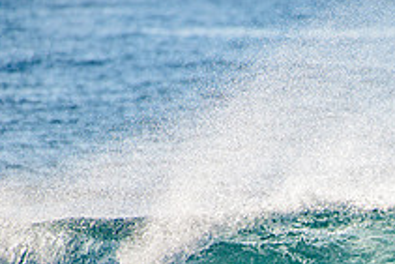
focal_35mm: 1377
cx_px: 515
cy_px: 355
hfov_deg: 1.5
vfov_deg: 1.0
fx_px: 15119
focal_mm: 500
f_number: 5.6
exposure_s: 1/2000
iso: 180
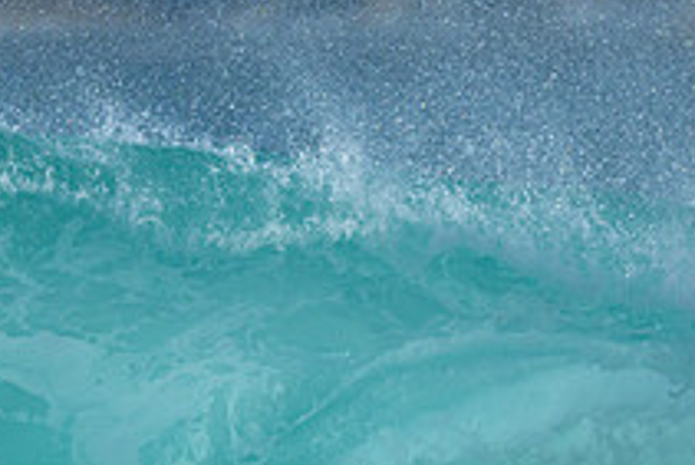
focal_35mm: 2837
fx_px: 54806
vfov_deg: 0.5
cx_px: -10
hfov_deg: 0.7
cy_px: 562
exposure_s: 1/4000
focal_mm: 800
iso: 720
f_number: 6.3
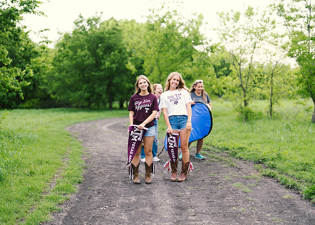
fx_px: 478
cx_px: 158
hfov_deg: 36.5
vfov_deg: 26.5
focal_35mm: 53
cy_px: 112
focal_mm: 50
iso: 125
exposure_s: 1/500
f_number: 1.2
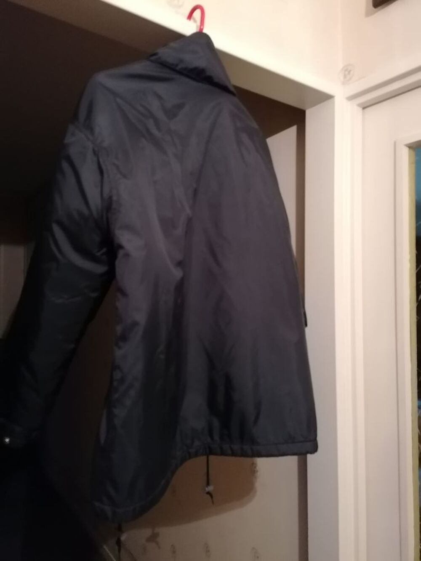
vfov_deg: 65.3
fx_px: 438
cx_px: 210
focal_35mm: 27
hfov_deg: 51.4
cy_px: 280
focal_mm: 4.75
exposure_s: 1/16.7
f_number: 1.8
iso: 1250
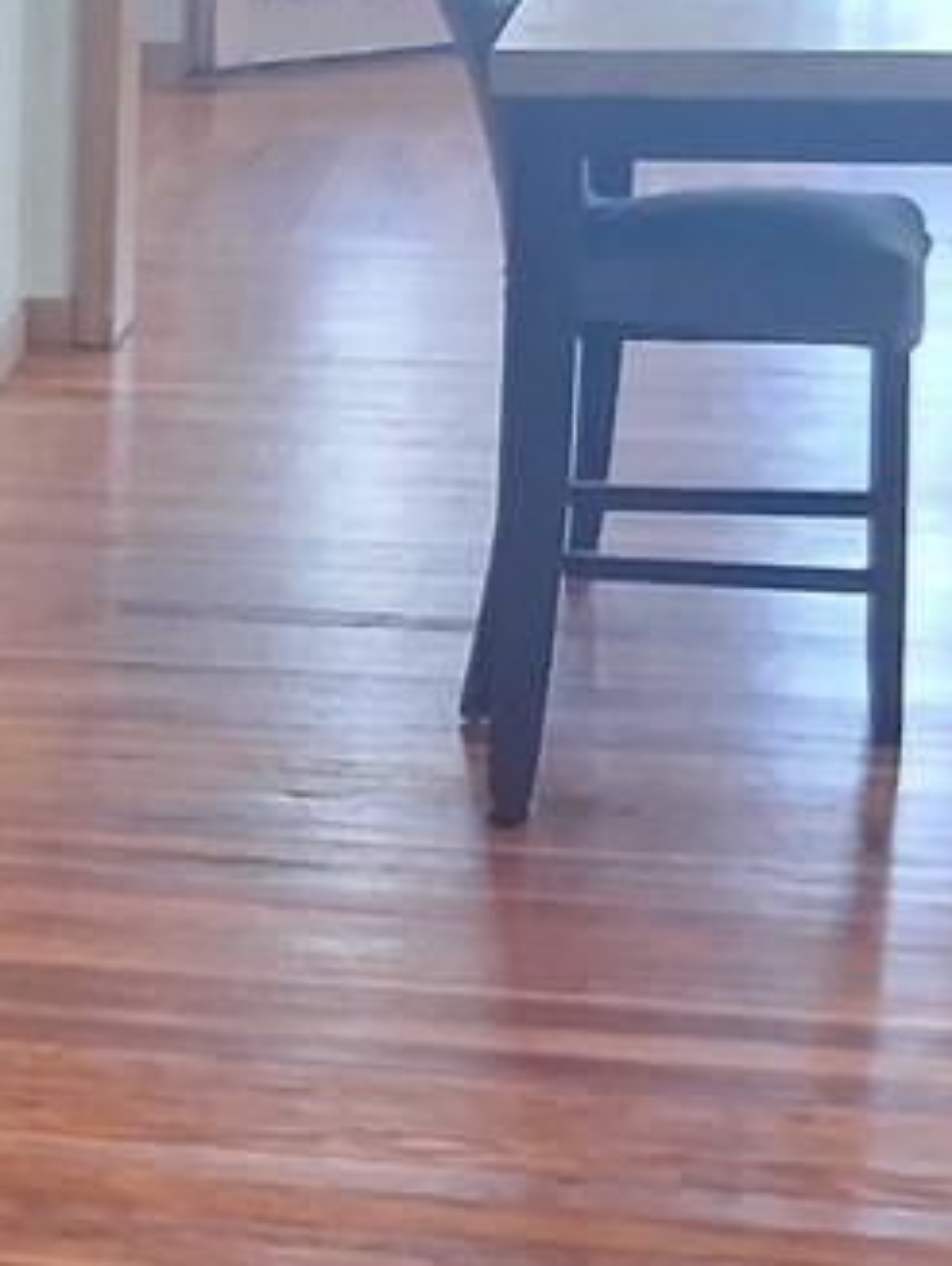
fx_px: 4465
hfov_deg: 11.4
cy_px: 600
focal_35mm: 122
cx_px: -712
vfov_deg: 16.1
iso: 640
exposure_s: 1/60
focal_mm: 3.98
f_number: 1.8
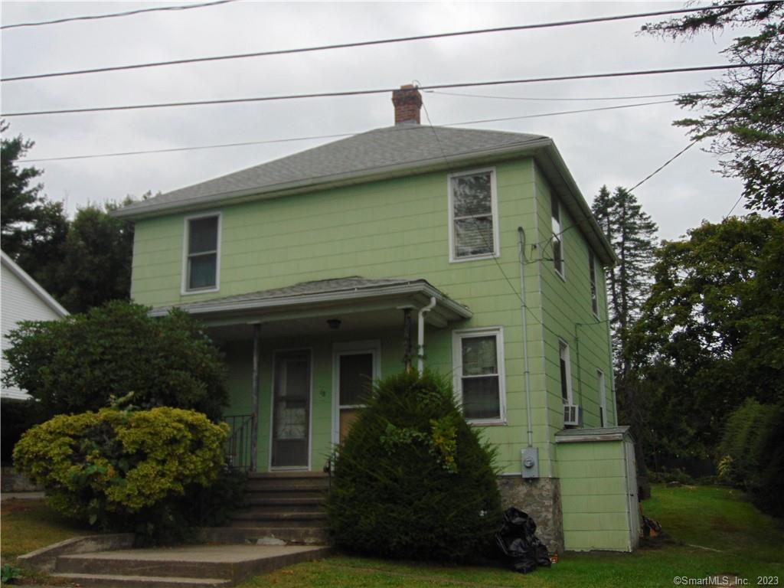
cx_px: 392
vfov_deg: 36.8
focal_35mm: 39
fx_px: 883
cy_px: 294
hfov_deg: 47.9
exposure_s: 1/1000
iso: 80
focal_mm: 6.9
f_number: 3.3
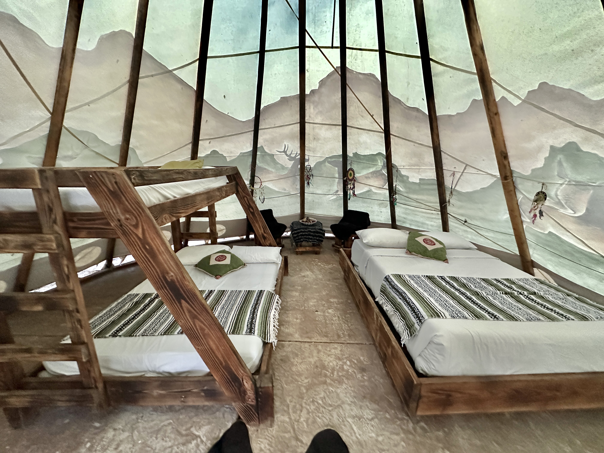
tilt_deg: -13.7
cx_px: 302
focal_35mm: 14
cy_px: 226
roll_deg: -0.1
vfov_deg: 85.7
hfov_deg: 102.1
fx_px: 244
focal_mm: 2.22
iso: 1000
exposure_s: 1/60
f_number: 2.2
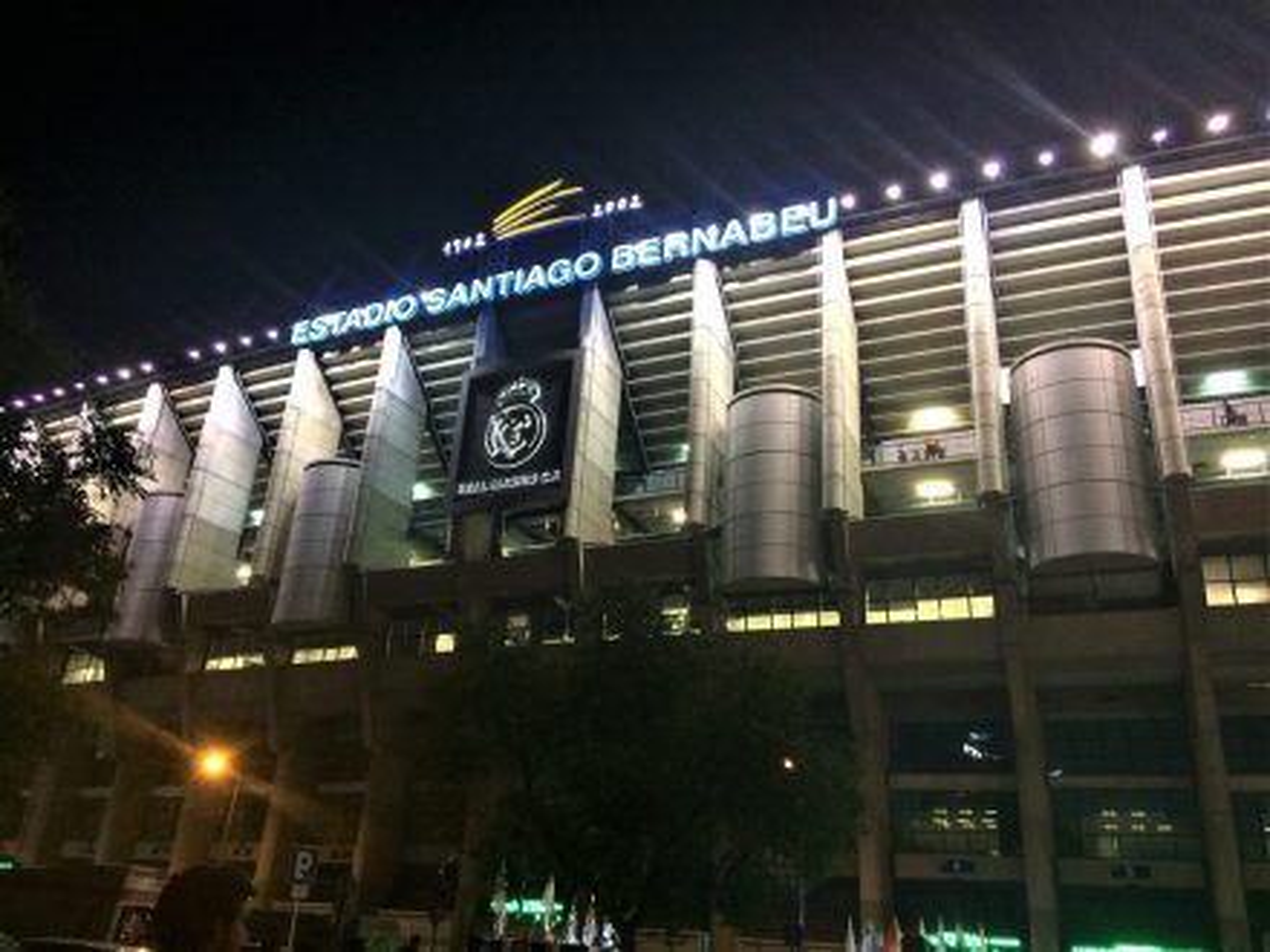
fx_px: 1064
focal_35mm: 29
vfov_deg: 48.2
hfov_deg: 61.7
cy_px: 476
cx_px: 635
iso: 250
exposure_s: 1/20
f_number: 2.2
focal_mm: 4.15
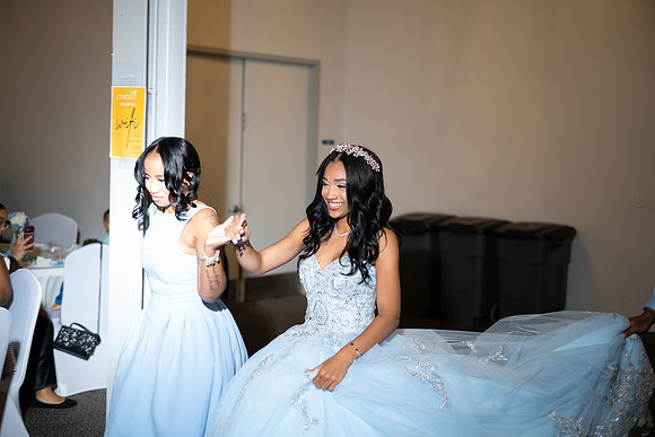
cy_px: 218
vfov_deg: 26.0
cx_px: 328
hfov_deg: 38.2
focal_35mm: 52
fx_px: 946
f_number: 1.8
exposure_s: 1/125
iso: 800
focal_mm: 50
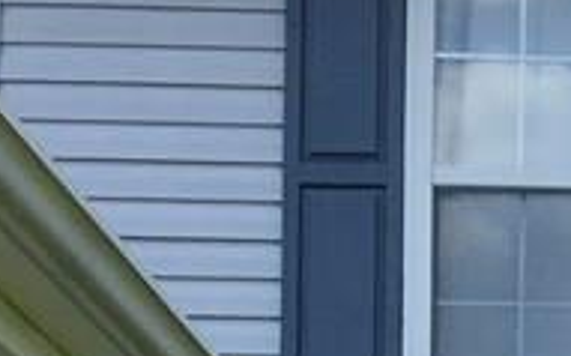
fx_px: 2736
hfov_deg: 11.4
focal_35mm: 176
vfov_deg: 7.1
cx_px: 885
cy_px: 784
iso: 25
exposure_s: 1/1274
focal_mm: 3.3
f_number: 2.4
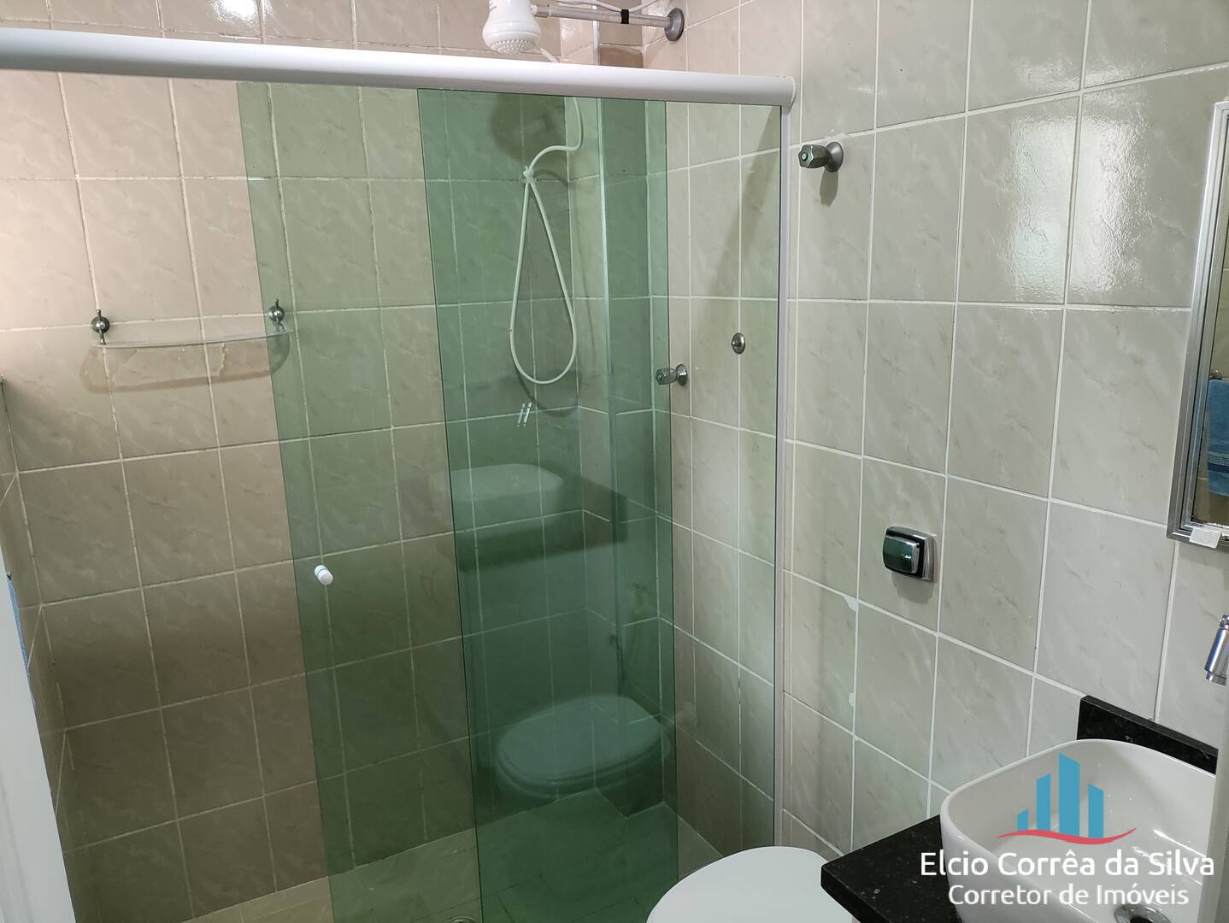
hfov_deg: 69.4
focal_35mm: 25
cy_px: 462
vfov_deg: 54.9
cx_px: 614
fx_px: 888
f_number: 1.79
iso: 458
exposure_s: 1/60
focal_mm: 4.71
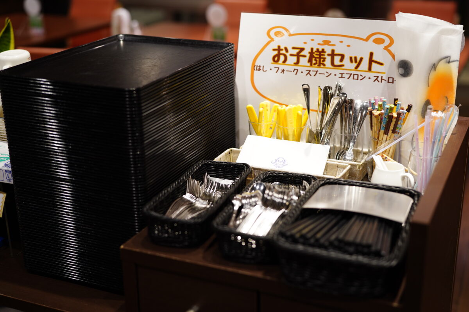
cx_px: 234
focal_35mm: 50
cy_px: 156
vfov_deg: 26.9
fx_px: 651
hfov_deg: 39.6
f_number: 2
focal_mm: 50
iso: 640
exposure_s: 1/125
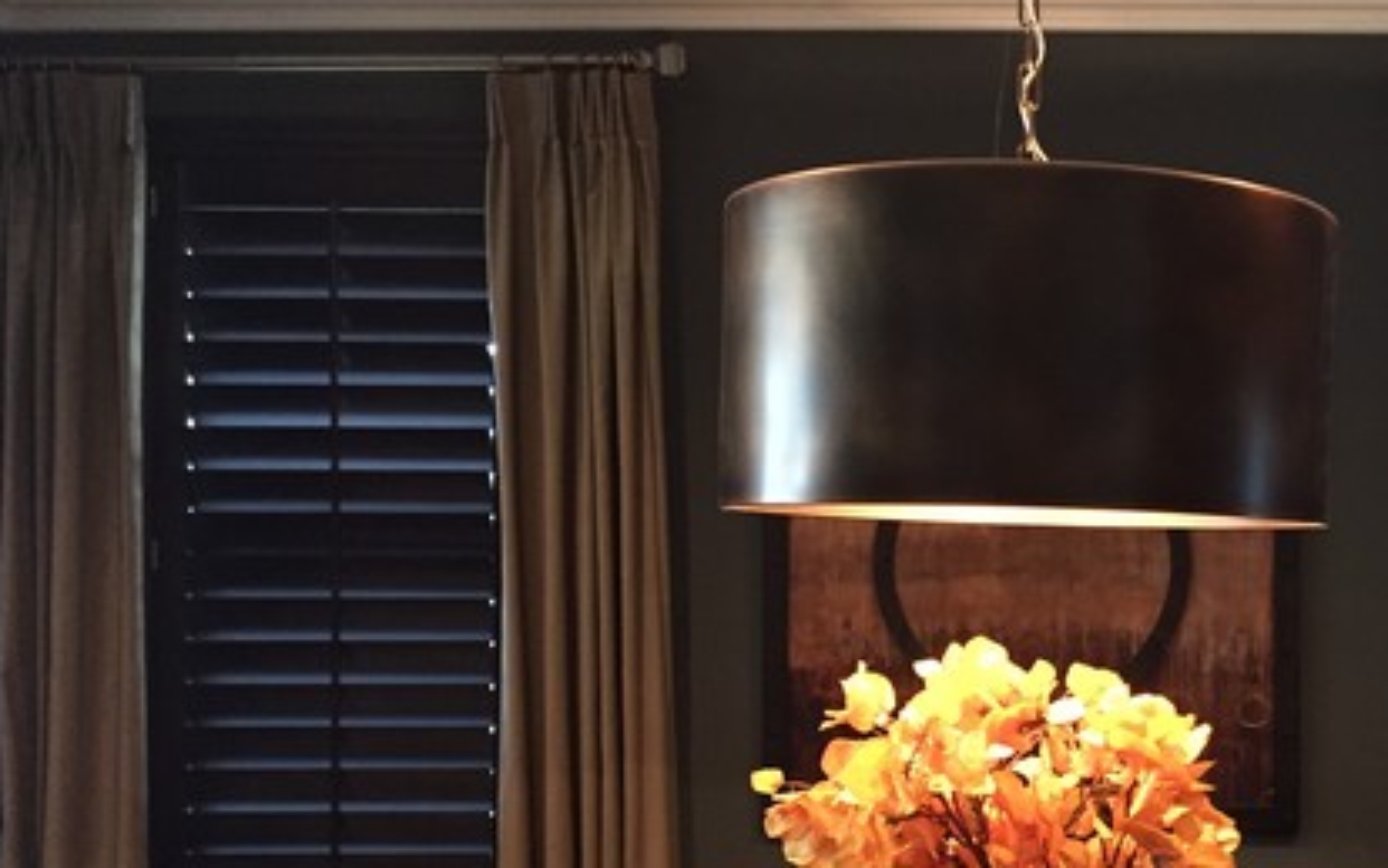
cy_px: 595
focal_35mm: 52
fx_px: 1968
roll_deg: -0.1
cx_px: 1059
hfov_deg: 37.8
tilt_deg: -0.1
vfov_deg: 24.7
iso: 250
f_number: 2.2
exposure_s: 1/20
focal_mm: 4.15
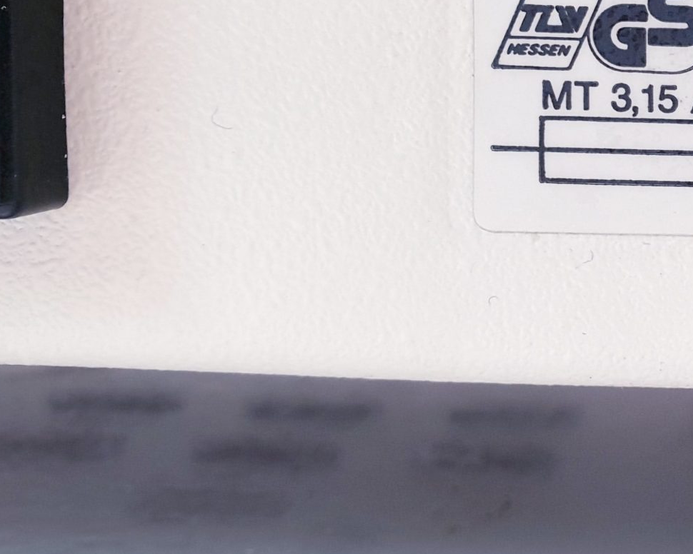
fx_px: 1374
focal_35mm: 67
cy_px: 176
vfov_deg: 22.7
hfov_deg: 25.1
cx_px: 862
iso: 250
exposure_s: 1/50
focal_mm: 4.3
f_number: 2.4
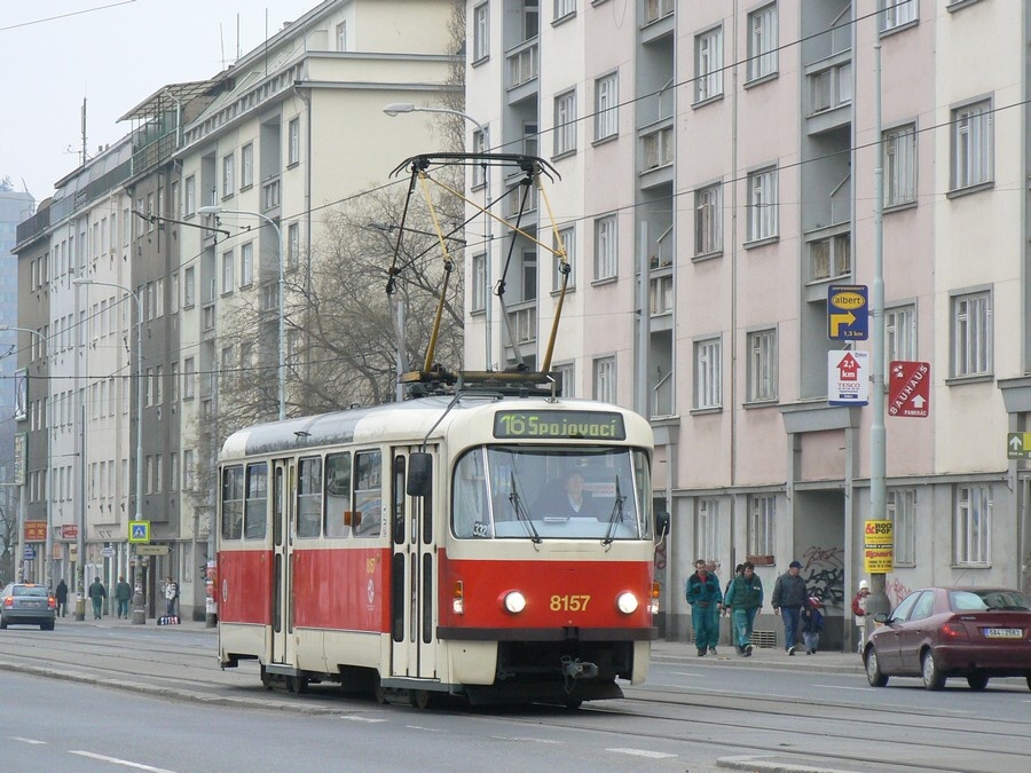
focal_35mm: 161
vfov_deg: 9.2
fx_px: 4795
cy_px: 386
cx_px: 516
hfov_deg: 12.3
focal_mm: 26.8
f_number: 3.3
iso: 200
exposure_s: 1/500
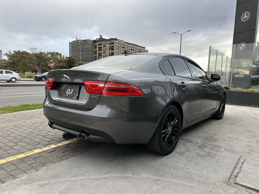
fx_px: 180
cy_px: 97
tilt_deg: -6.6
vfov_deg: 56.8
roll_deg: -2.7
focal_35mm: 24
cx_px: 130
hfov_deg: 71.6
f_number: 1.78
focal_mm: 6.86
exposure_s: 1/170
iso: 100
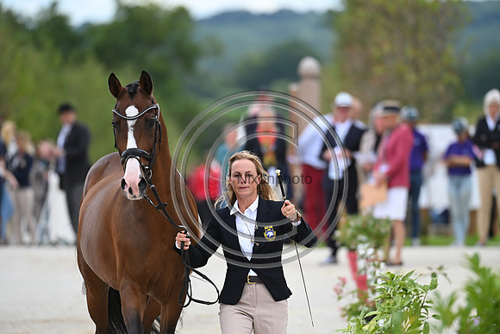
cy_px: 167
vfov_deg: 3.4
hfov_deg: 5.2
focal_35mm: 400
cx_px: 250
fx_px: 5557
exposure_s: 1/1600
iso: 720
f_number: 5.6
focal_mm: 400
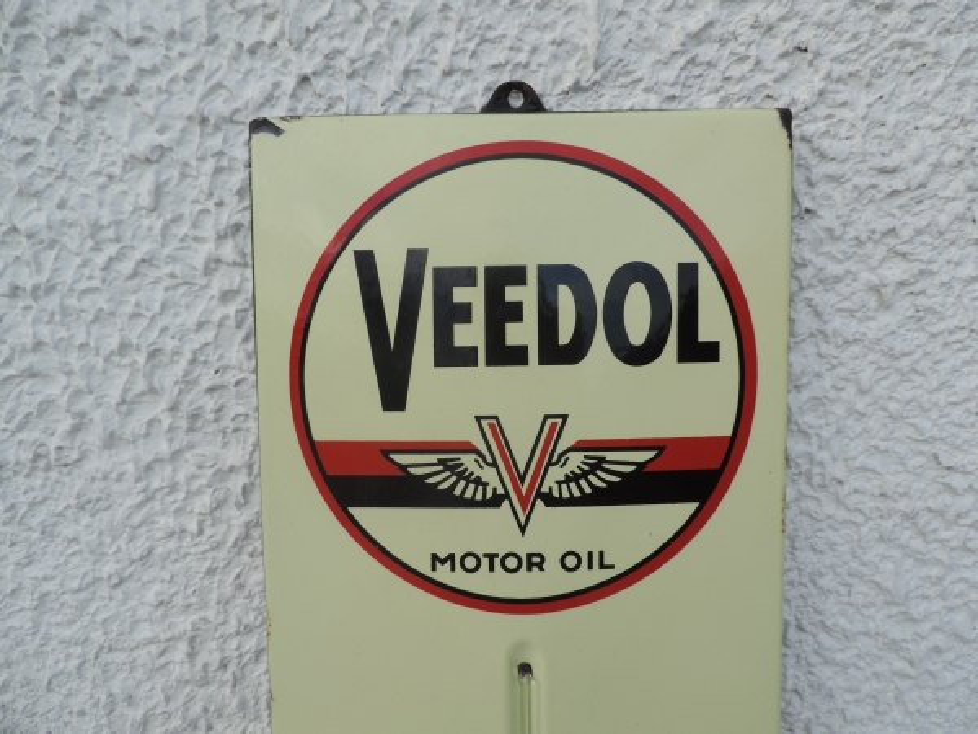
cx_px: 489
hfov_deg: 71.6
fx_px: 678
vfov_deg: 56.8
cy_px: 367
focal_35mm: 24
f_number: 3
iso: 80
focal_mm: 4.3
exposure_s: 1/500
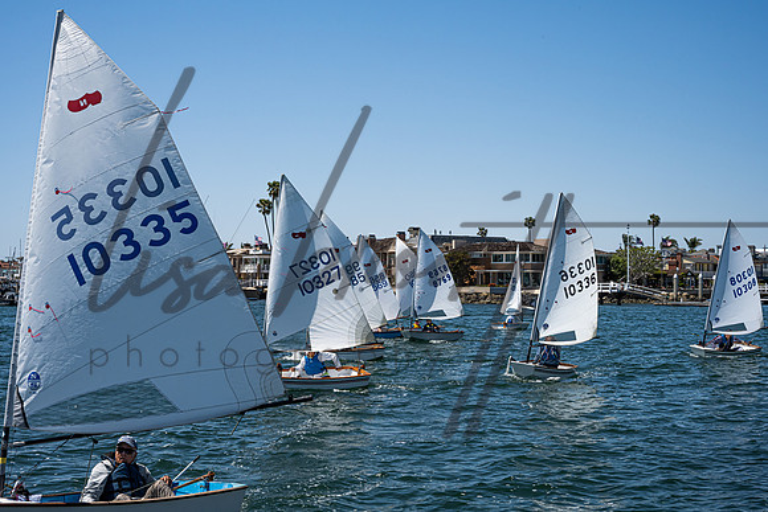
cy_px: 256
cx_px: 384
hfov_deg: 36.2
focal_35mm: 55
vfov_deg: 24.6
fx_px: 1174
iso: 250
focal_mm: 55
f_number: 16
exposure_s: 1/500
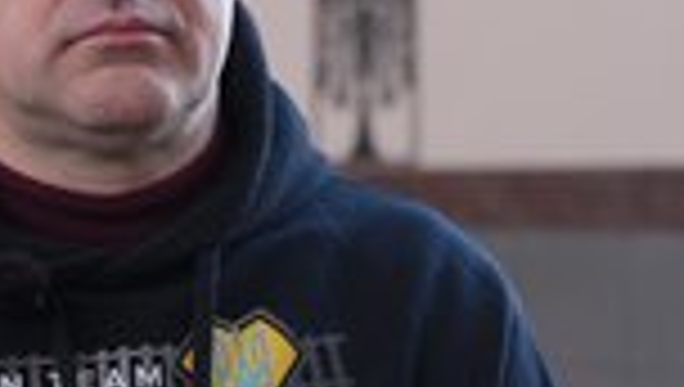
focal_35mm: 135
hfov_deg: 15.7
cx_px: 68
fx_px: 2452
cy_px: 232
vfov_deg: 9.0
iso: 1000
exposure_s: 1/160
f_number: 3.5
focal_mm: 49
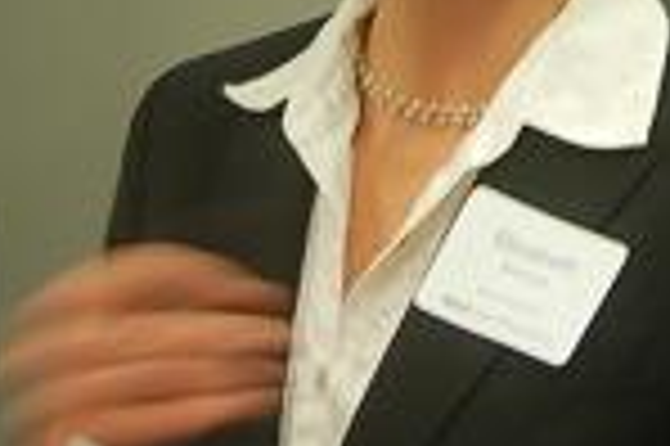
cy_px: 14
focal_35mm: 210
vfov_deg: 6.5
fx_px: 3904
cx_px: 562
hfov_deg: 9.8
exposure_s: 1/10
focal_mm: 38
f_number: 5
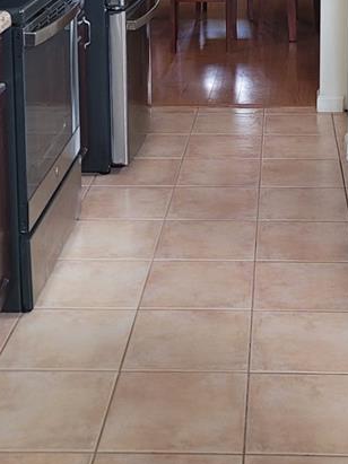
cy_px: 0
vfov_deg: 25.4
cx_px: 246
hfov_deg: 20.1
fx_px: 979
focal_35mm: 73
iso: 250
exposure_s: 1/40
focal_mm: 7
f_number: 1.8
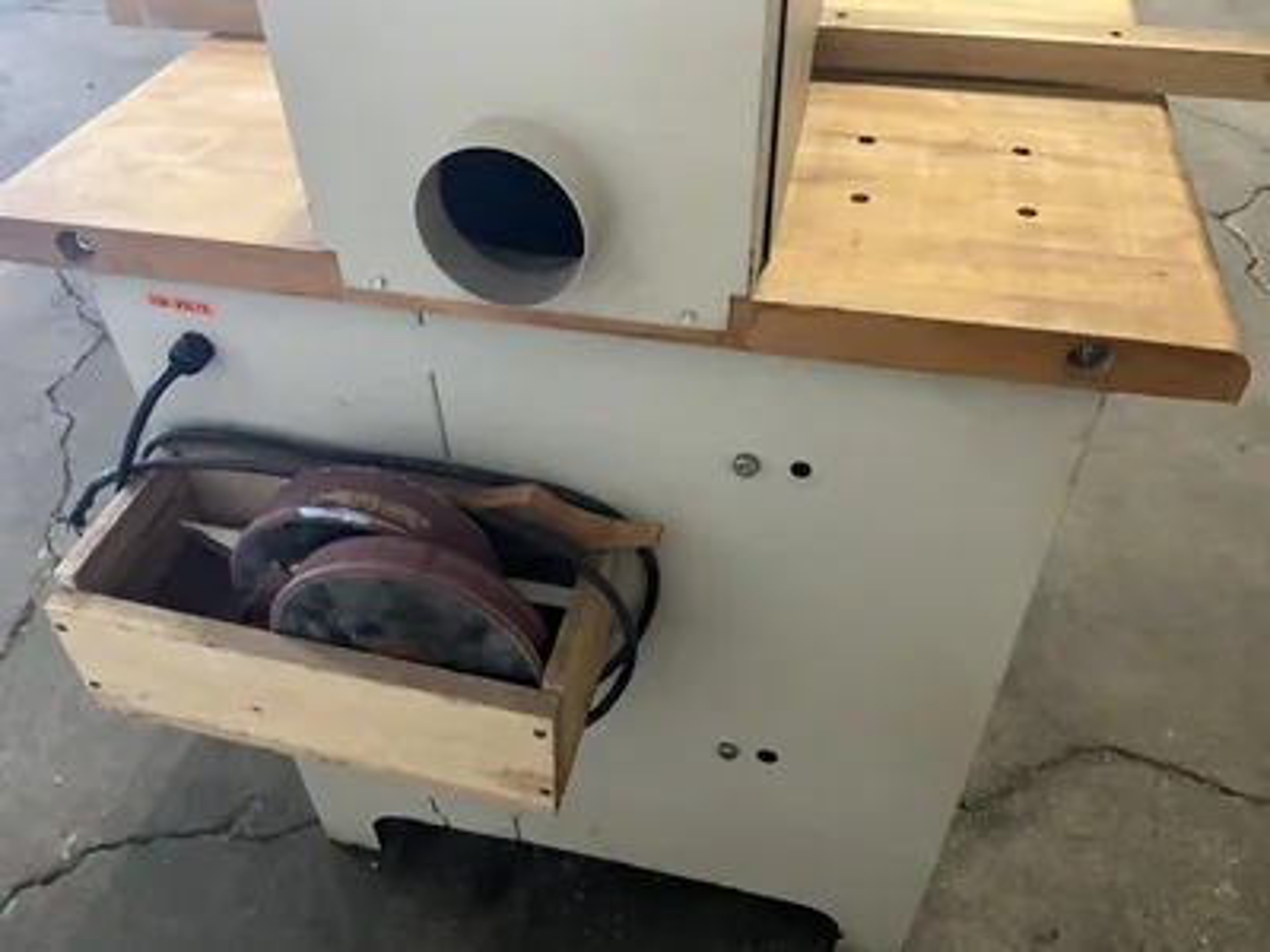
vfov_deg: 48.2
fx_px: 1064
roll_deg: +1.4
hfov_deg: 61.7
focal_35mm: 29
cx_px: 635
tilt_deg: -43.1
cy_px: 476
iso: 320
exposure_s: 1/36
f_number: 1.8
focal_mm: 3
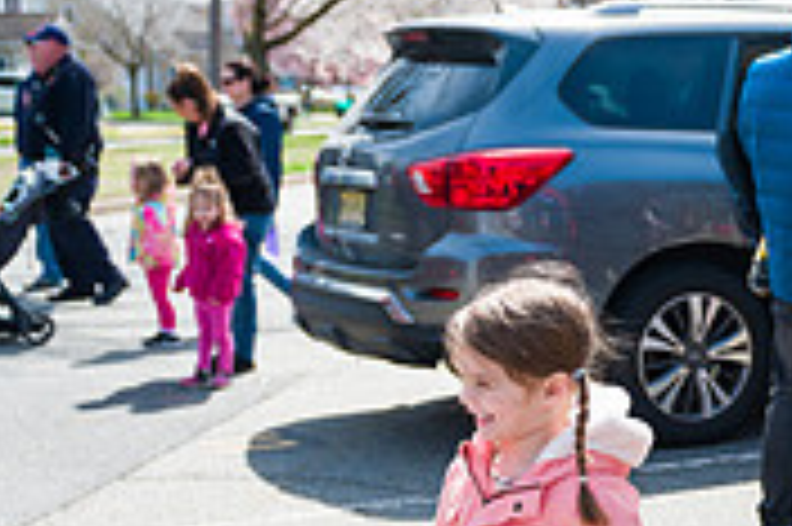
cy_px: 265
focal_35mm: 79
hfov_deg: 23.4
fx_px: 1736
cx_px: 963
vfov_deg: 17.2
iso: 200
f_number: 4
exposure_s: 1/2000
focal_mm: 24
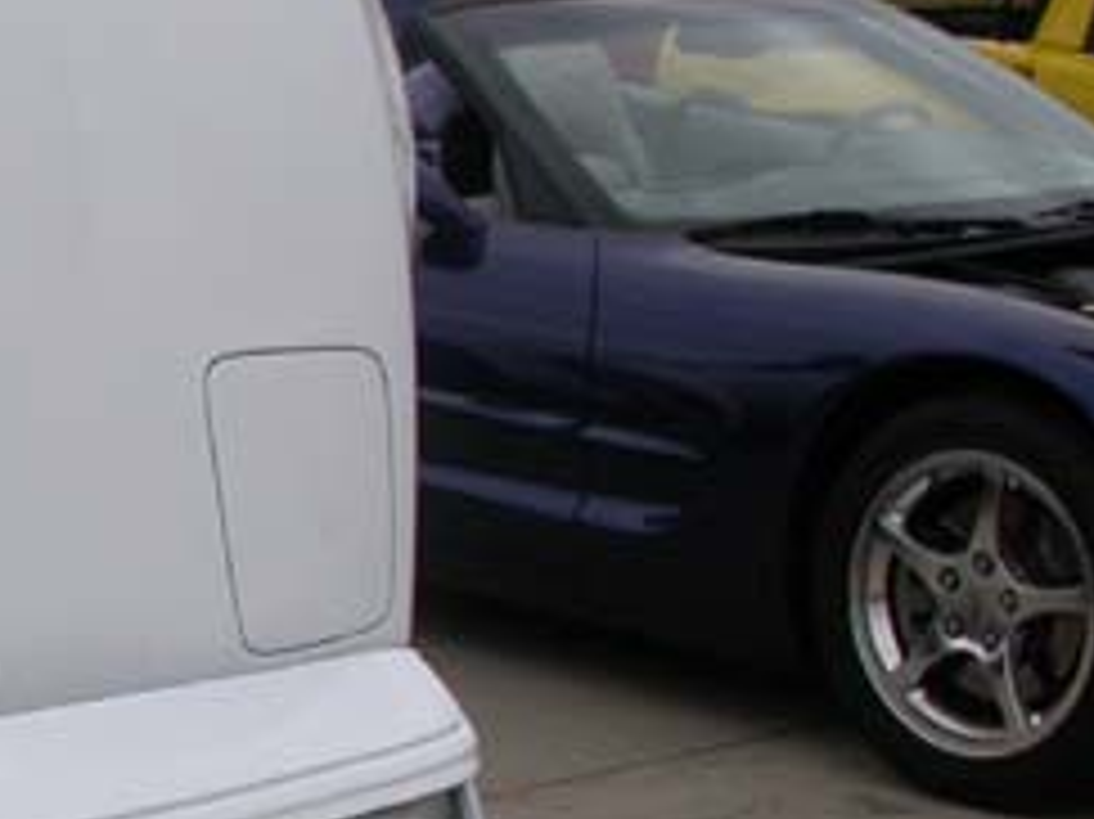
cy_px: 472
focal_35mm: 125
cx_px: -545
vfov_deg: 11.8
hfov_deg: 14.7
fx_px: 3949
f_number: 7.5
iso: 100
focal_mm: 7.85
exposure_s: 1/356
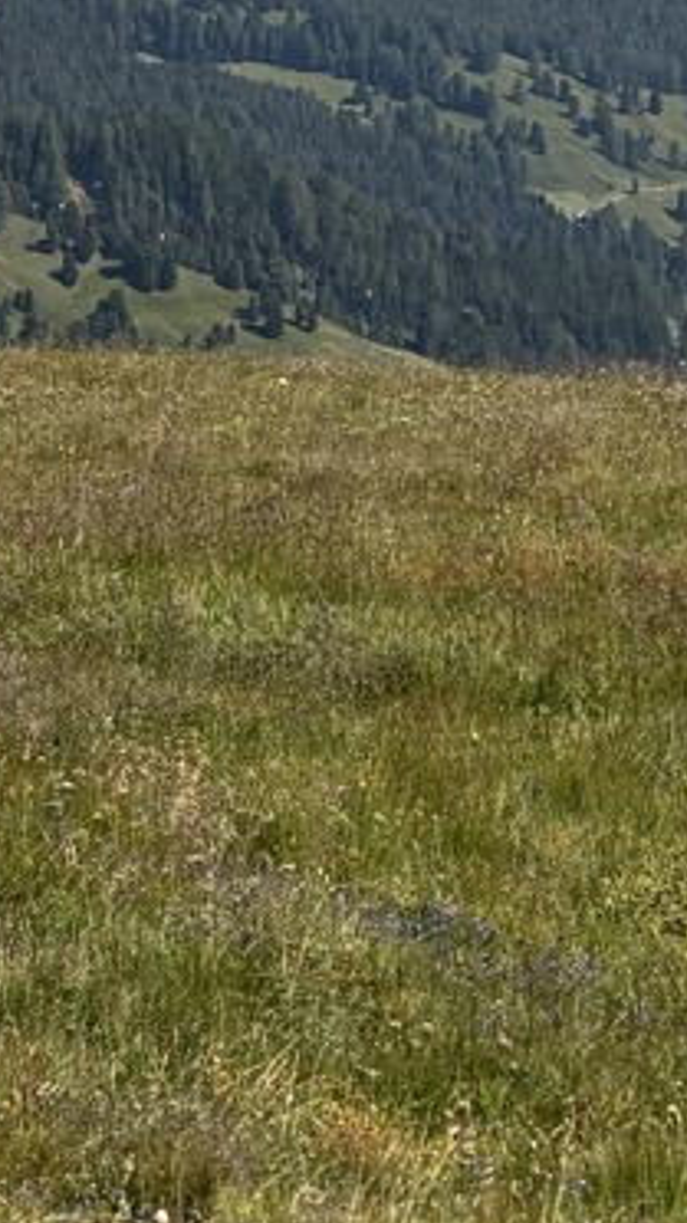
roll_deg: +1.0
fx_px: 4441
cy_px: -546
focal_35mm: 137
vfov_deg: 14.7
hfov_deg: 8.5
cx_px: -506
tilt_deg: -1.3
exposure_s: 1/5618
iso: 50
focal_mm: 5.96
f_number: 1.6
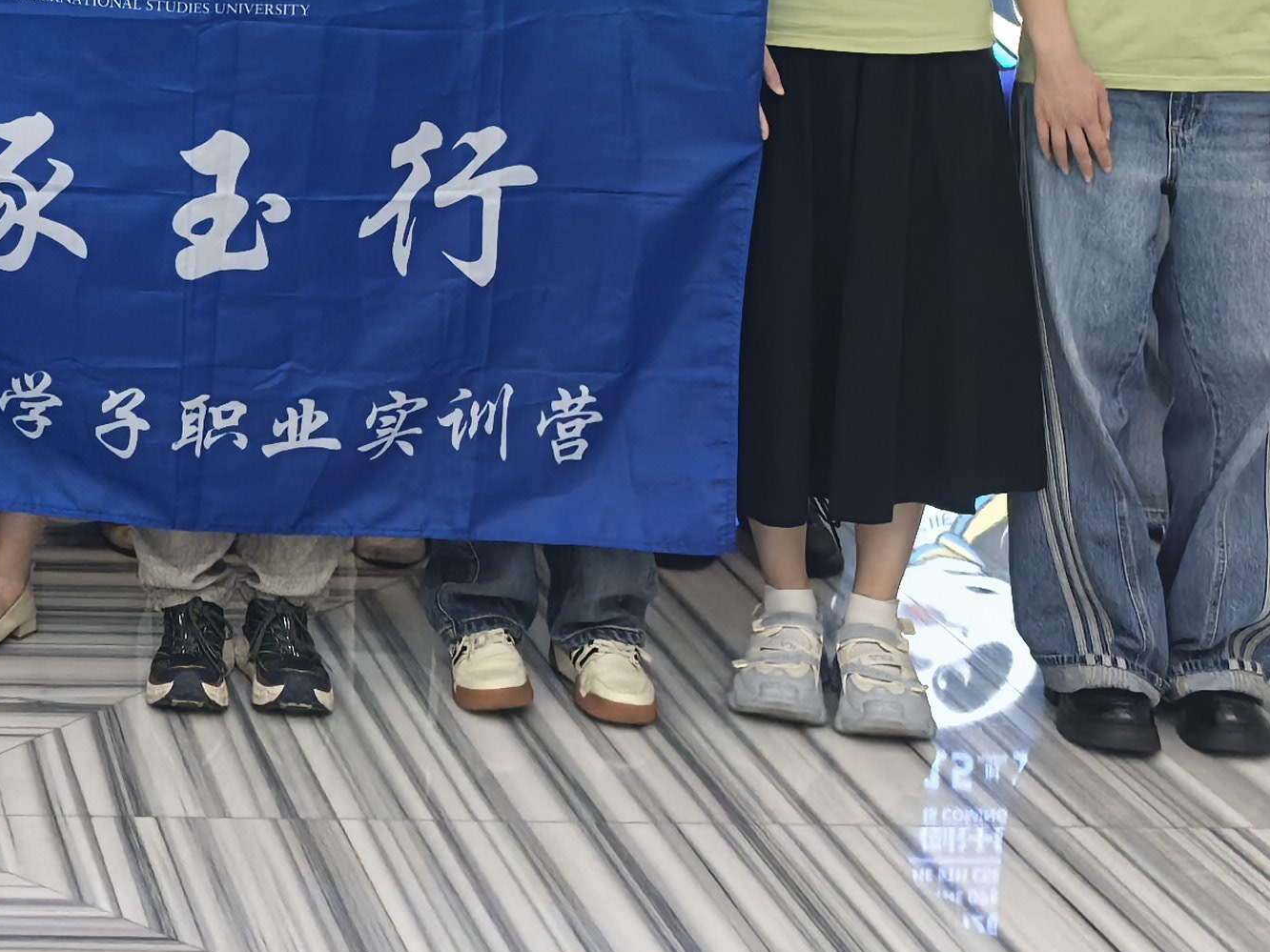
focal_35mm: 83
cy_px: -415
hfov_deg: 21.2
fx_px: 3045
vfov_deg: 16.4
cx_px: -406
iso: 250
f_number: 2
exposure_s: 1/100
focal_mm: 6.98
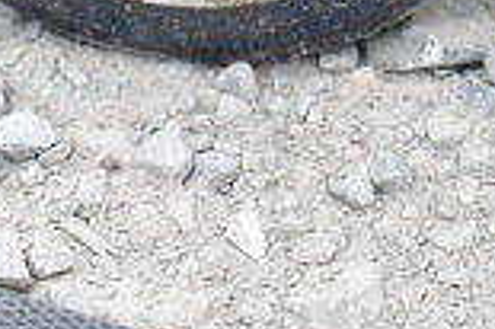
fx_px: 2513
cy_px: -286
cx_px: 291
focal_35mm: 183
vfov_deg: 7.3
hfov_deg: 11.2
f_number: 4.2
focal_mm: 31
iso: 200
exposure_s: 1/80
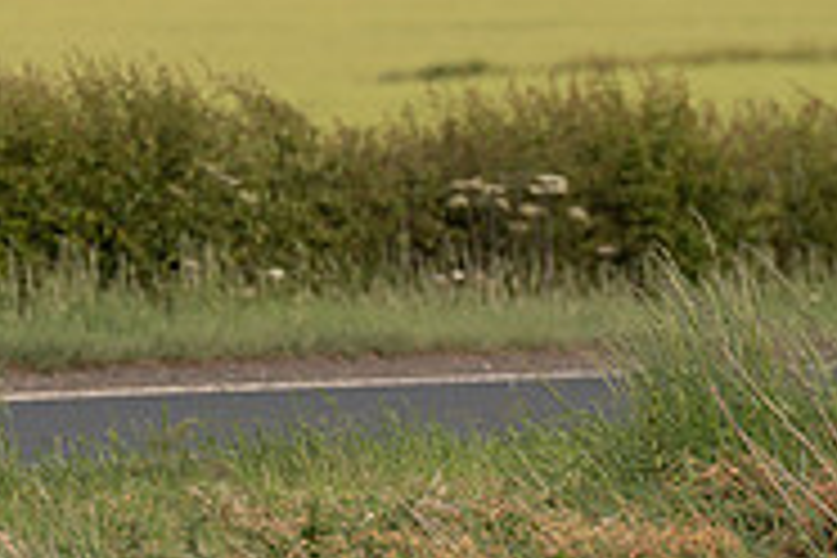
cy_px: 436
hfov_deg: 2.5
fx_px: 19389
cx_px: 22
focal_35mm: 834
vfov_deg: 1.6
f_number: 4
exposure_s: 1/1000
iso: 250
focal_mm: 200
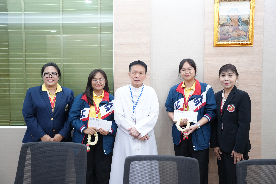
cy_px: 92
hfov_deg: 54.4
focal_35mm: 35
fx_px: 268
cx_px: 138
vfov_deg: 37.9
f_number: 2.8
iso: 1600
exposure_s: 1/160
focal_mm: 35
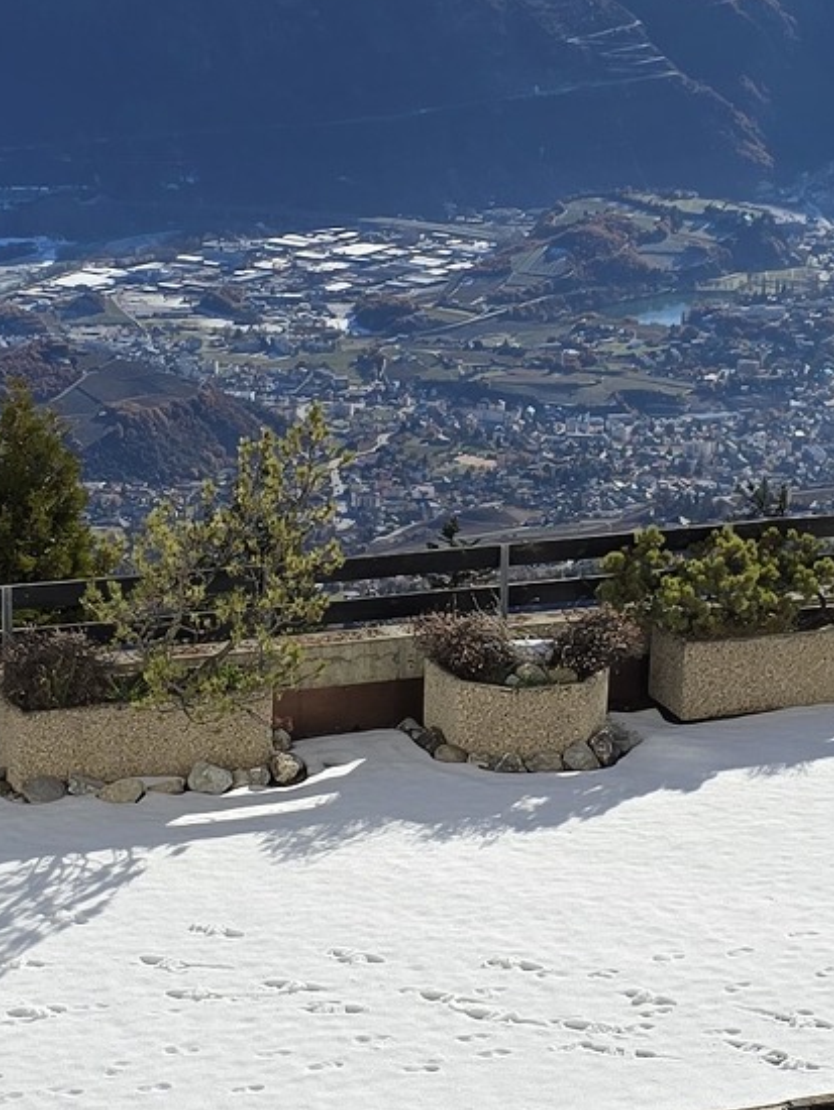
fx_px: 3435
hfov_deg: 13.8
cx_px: 555
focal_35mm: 107
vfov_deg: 18.4
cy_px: 537
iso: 12
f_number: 1.7
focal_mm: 6.3
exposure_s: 1/1182
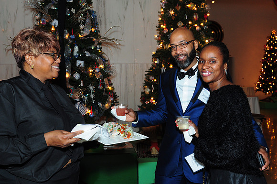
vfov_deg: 36.8
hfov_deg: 53.2
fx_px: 277
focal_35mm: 36
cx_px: 138
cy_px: 92
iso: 640
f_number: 4.5
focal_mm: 24
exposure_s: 1/60
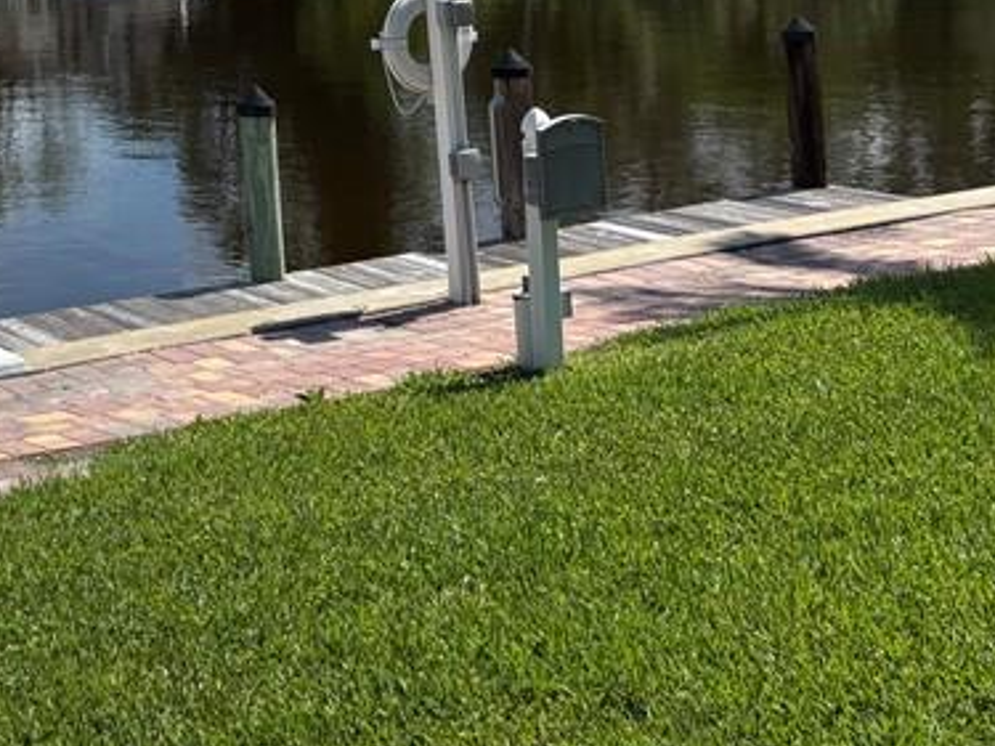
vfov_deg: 19.3
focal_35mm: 71
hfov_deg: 25.1
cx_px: -146
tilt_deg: +0.2
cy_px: -202
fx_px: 2040
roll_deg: +2.2
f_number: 1.6
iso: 50
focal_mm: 5.96
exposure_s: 1/4854
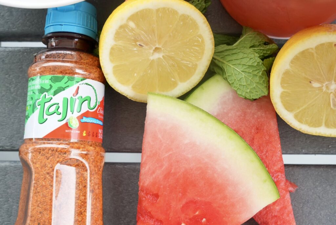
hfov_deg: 50.4
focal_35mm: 38
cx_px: 168
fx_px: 357
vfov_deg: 34.9
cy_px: 112
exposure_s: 1/250
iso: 500
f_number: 6.3
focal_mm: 25.5
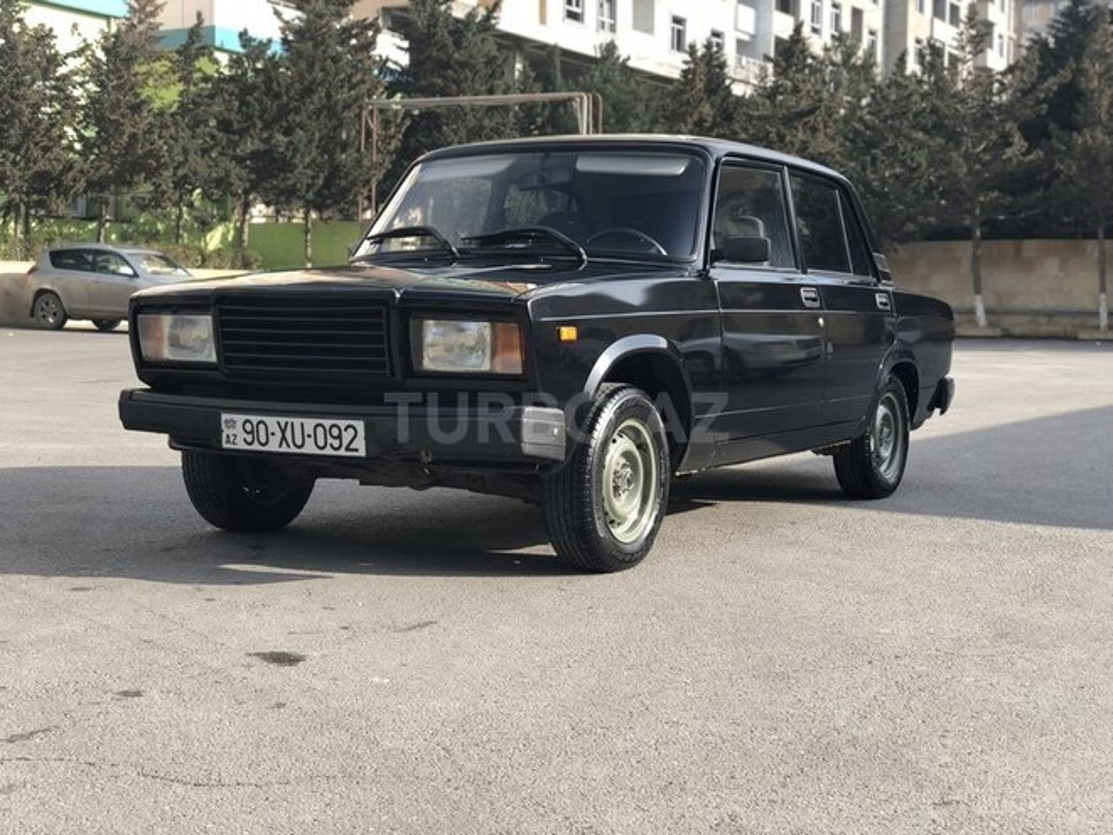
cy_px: 418
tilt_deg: -4.0
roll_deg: +0.5
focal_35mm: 52
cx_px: 556
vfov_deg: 28.0
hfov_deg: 36.8
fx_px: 1672
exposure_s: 1/289
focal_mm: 6
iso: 16
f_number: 2.4
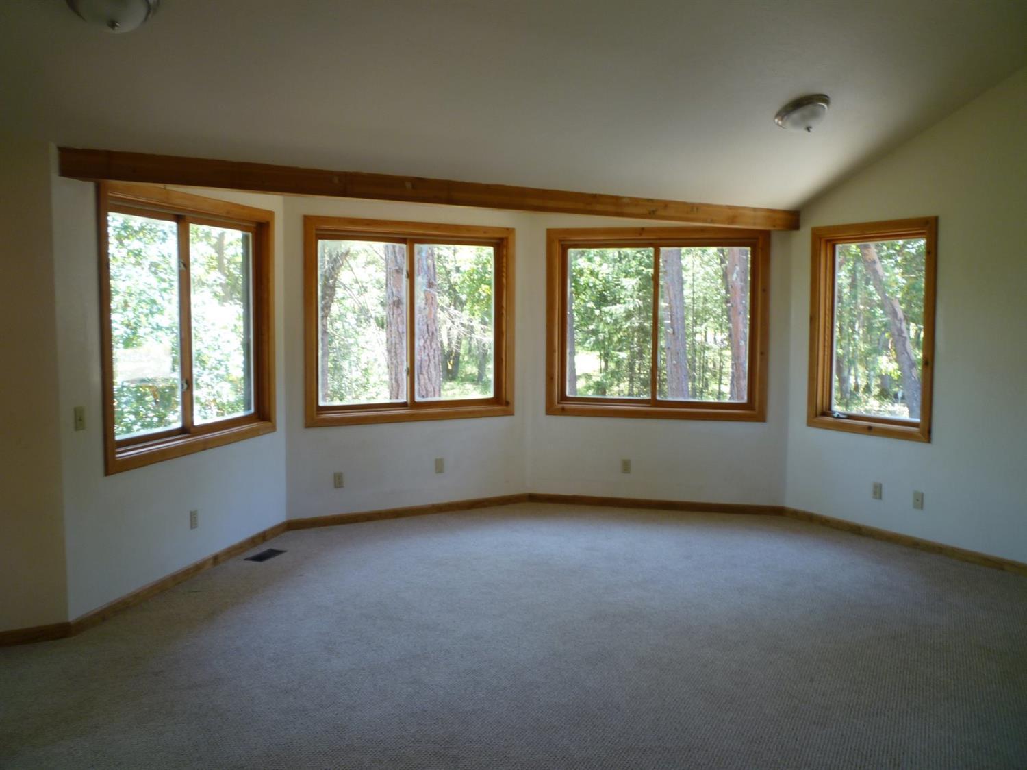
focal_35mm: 29
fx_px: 860
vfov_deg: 48.2
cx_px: 514
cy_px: 385
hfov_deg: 61.7
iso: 100
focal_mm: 5.2
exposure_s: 1/30
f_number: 3.3
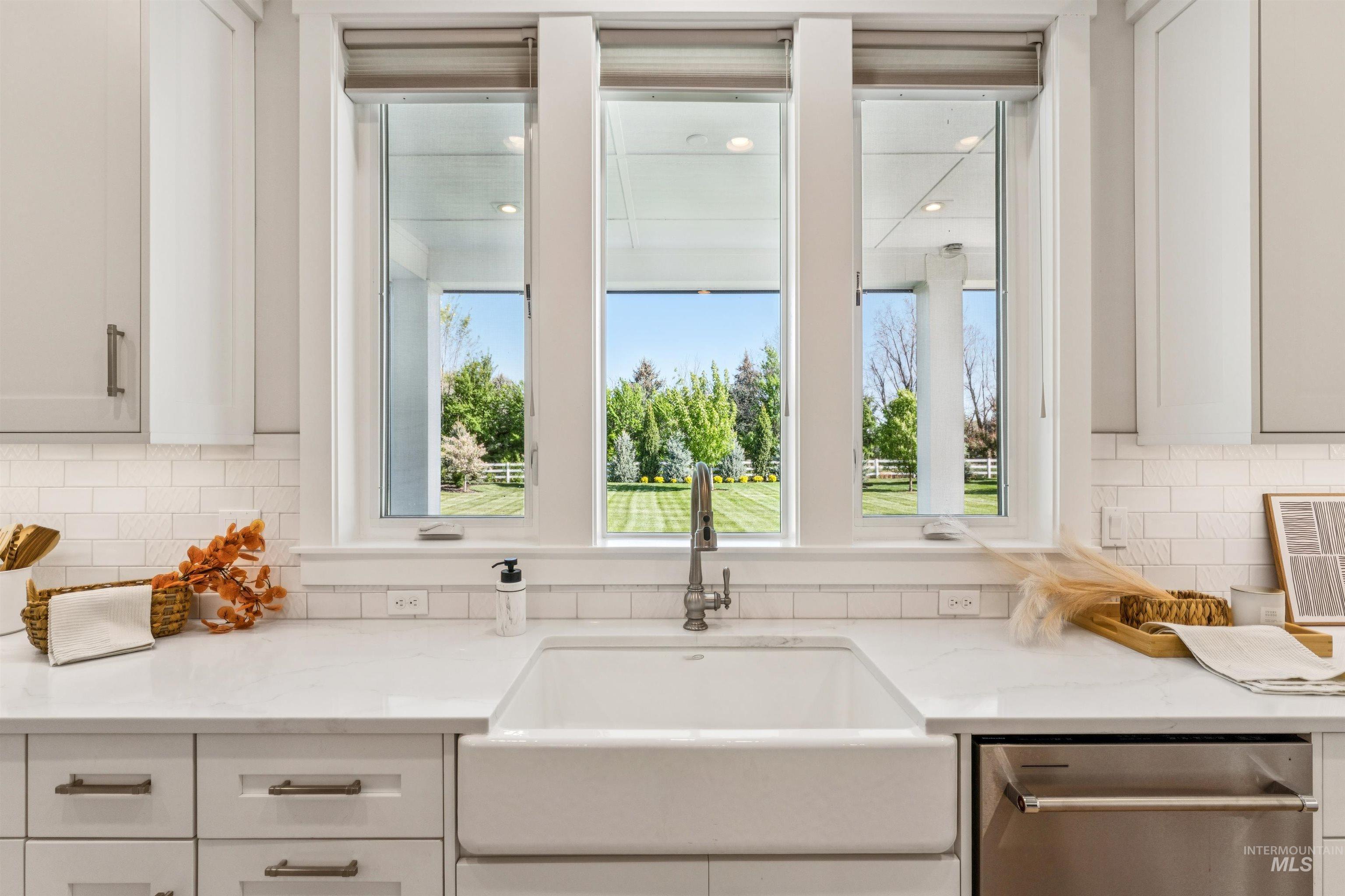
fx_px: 628
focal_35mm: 17
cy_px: 448
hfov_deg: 94.0
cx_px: 672
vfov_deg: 71.1
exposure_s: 1/40
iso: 400
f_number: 13
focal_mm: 16.8
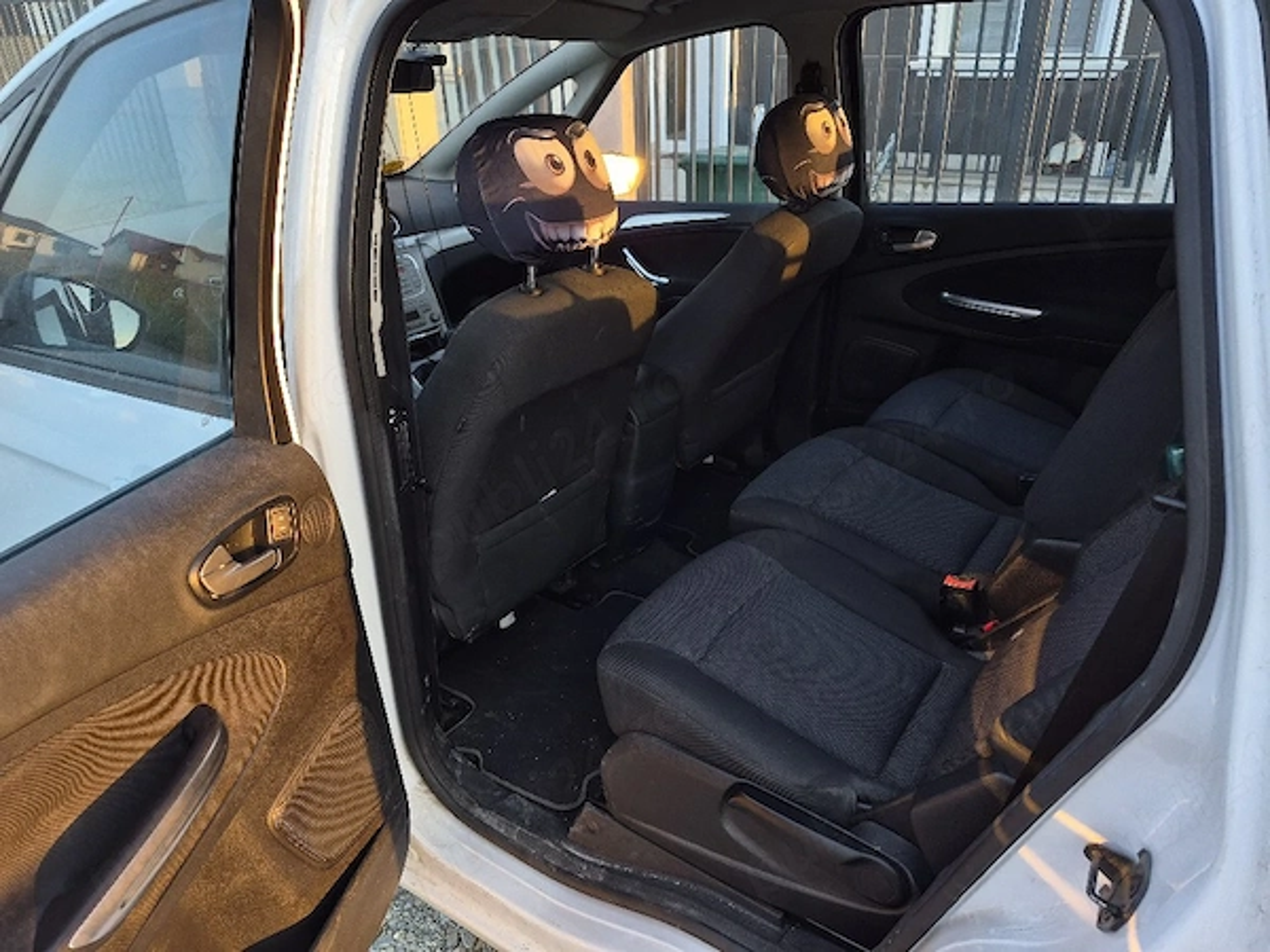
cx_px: 635
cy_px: 476
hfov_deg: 73.9
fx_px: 844
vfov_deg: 58.9
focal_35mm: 23
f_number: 1.8
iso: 64
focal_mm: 5.4
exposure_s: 1/182
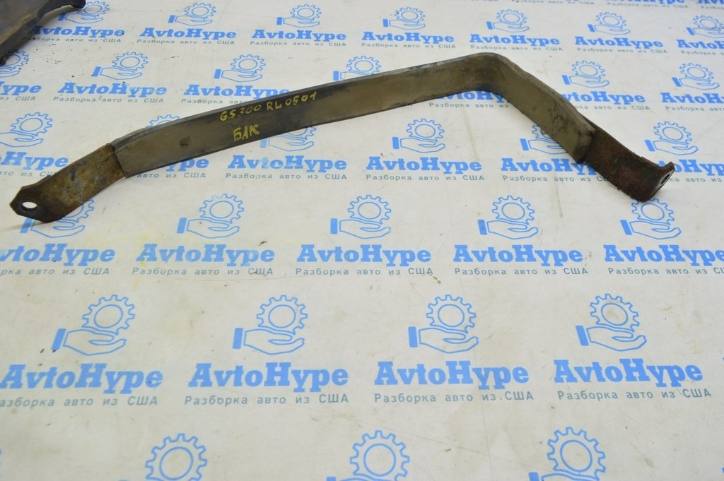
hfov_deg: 67.4
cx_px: 362
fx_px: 543
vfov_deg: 47.9
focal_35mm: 27
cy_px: 240
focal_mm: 18
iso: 400
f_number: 5.6
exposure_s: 1/20
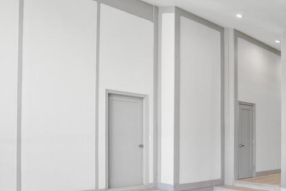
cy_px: 149
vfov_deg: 39.7
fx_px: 254
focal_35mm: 32
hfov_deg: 56.8
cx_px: 201
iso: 400
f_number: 8
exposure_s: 1/30
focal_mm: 10
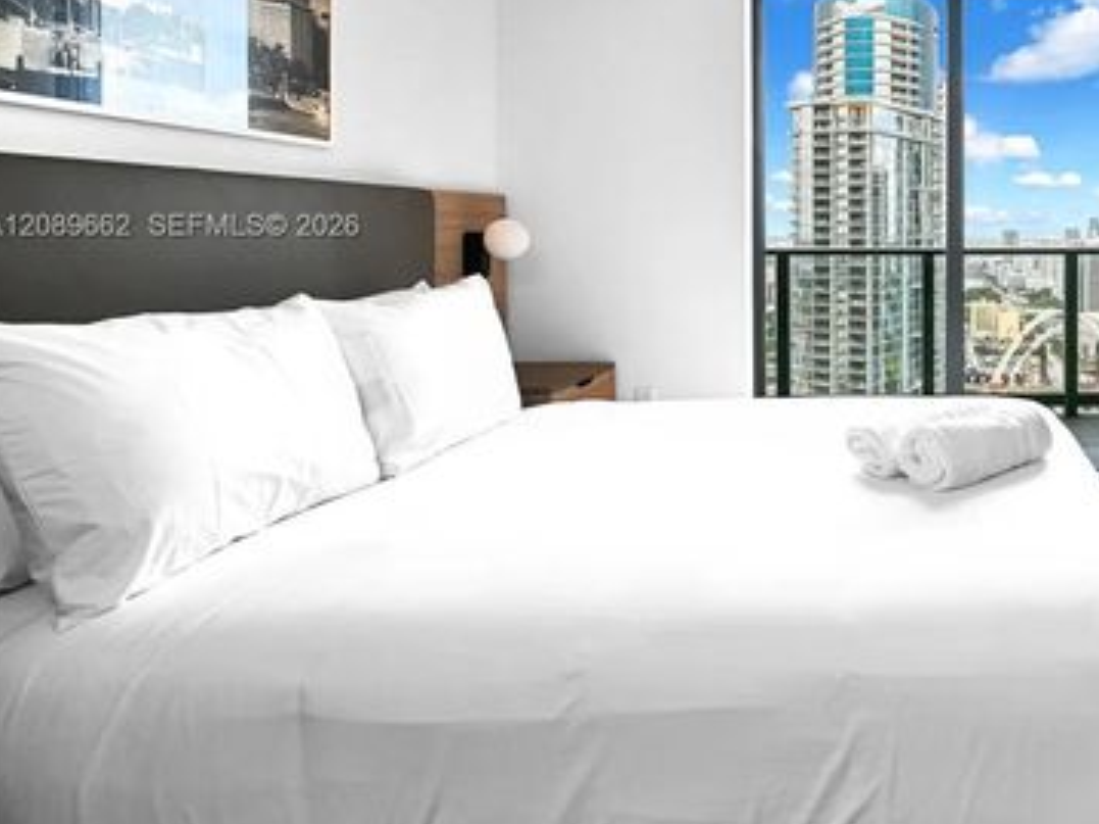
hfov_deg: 62.0
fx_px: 762
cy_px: 228
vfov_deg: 54.7
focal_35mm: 24
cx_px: 958
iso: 100
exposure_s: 1/40
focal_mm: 14
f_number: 4
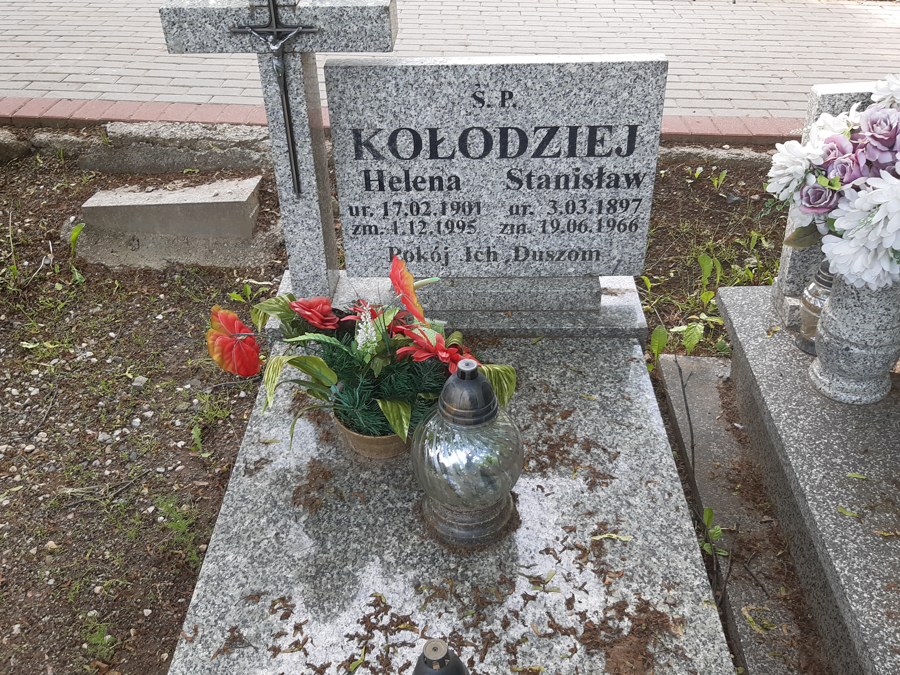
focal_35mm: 32
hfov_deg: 56.8
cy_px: 345
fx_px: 832
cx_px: 436
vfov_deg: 44.2
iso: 40
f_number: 1.7
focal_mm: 3.92
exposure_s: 1/175
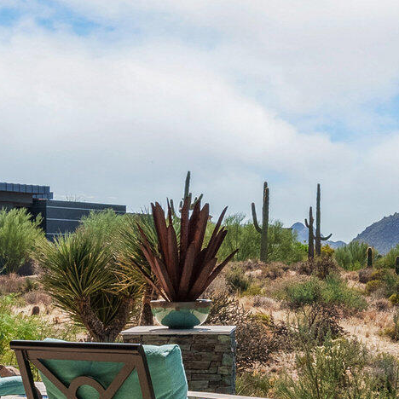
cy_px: 297
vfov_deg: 21.5
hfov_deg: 21.3
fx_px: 1043
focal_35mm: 80
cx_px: 330
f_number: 8
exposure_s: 1/800
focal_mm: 22
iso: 800
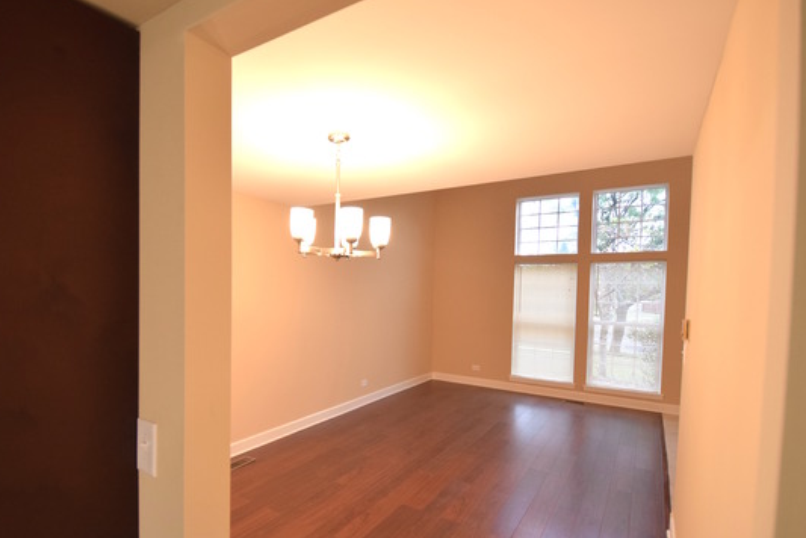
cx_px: 364
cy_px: 308
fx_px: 403
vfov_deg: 67.1
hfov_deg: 89.7
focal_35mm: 18
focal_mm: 10
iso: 1000
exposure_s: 1/60
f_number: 3.5
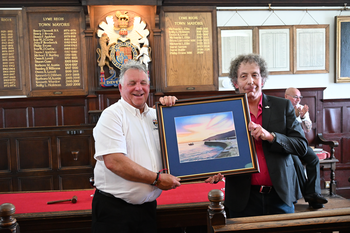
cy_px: 116
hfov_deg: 51.3
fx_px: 365
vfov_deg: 35.5
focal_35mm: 38
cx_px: 175
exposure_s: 1/60
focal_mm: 25
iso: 2800
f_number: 4
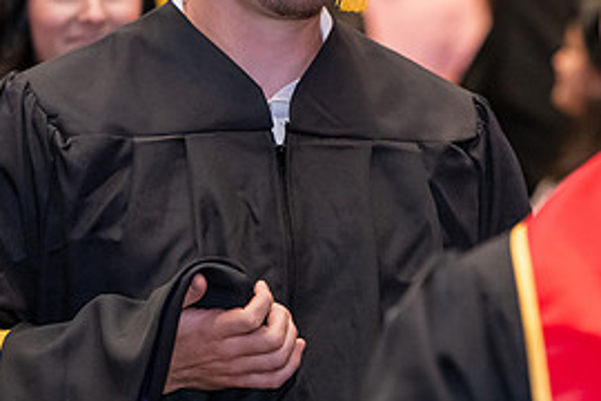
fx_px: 4841
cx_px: 341
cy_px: -8
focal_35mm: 290
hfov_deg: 7.1
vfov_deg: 4.7
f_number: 3.2
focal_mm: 135
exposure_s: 1/200
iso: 3200
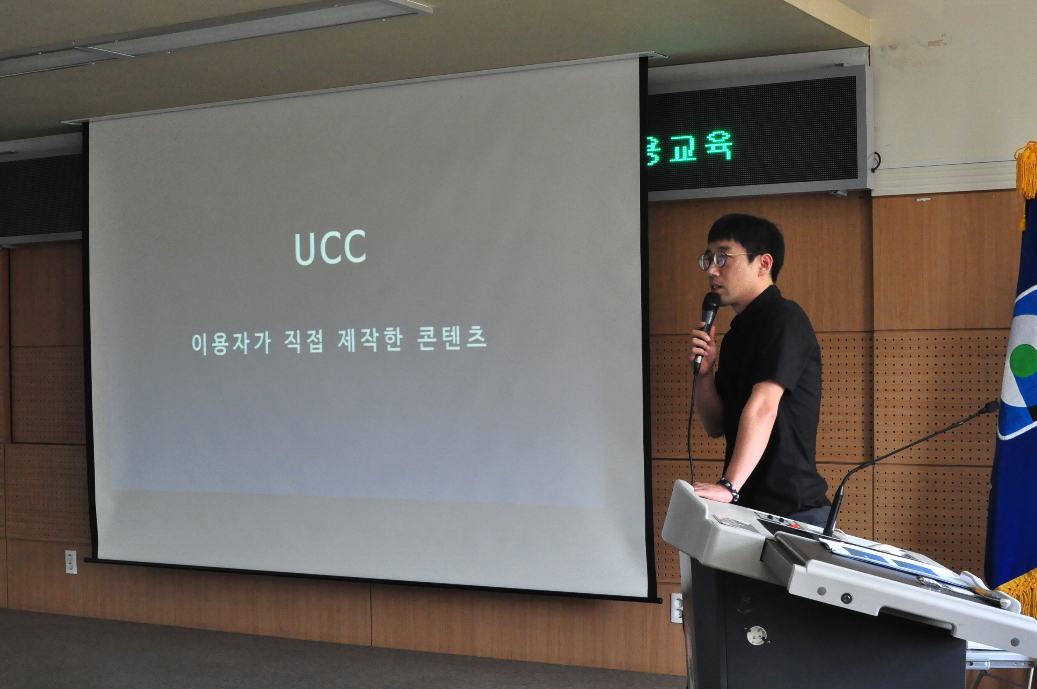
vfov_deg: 25.0
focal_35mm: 54
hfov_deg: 36.7
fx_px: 1554
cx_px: 389
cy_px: 391
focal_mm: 28
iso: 1600
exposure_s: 1/40
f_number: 7.1
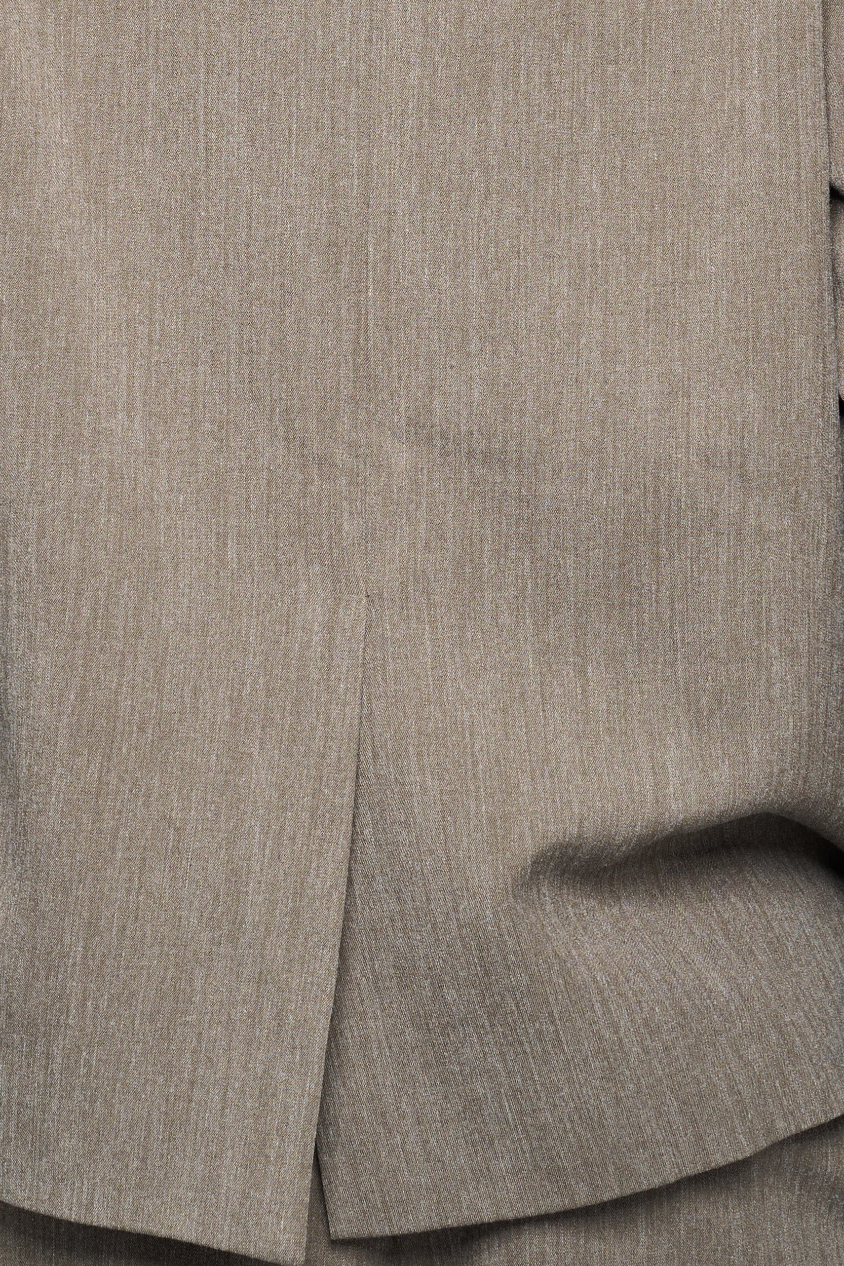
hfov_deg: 7.1
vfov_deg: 10.6
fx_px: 6787
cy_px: 152
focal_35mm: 193
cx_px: 398
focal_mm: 85
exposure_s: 1/125
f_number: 8
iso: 200
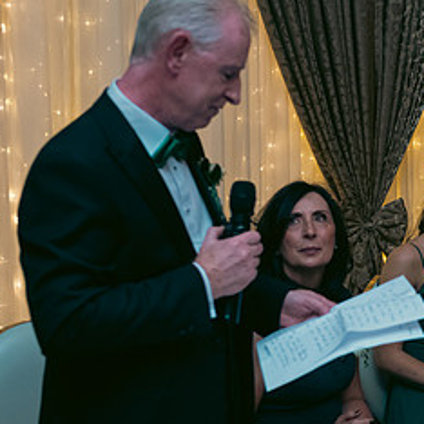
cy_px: 171
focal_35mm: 80
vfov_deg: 21.6
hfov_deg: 20.8
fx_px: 1109
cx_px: 440
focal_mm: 38
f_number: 3.5
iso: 800
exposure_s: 1/160
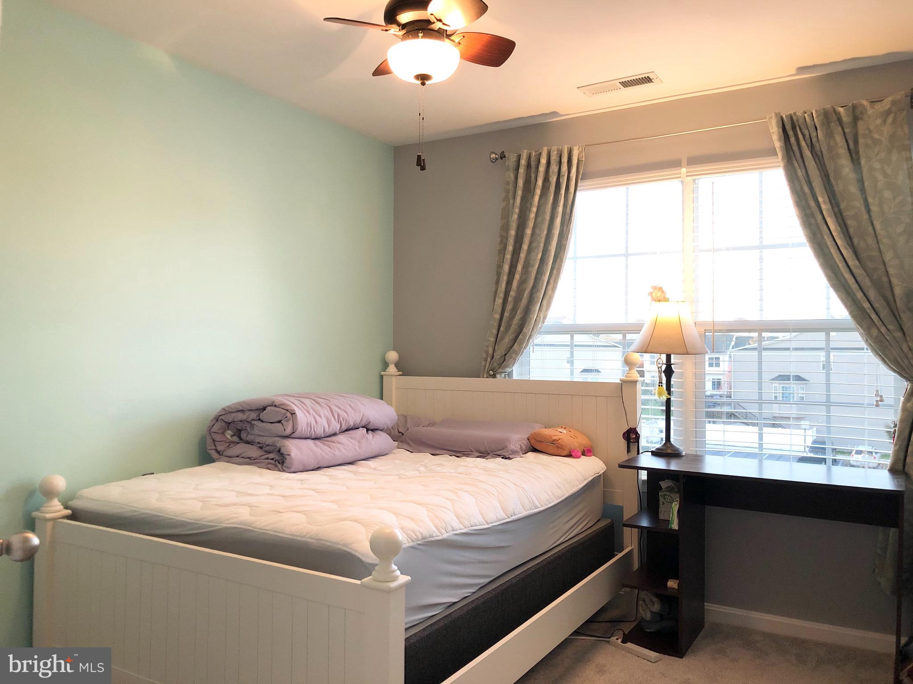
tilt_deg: -0.2
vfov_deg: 49.7
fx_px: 739
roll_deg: -0.2
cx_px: 456
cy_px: 342
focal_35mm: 28
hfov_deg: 63.4
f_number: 1.8
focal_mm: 3.99
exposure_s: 1/30
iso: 40
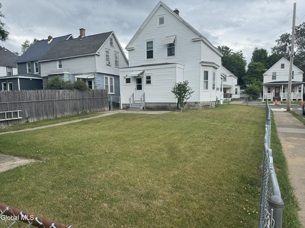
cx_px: 152
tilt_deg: -5.9
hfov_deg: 71.6
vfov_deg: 56.8
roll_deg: +0.4
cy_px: 114
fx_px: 211
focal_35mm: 24
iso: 80
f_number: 1.78
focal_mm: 6.76
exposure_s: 1/2710
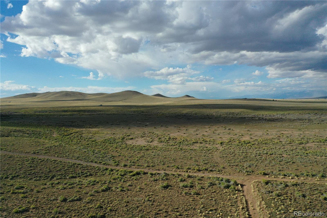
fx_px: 254
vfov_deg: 46.4
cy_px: 109
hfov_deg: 65.5
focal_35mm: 28
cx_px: 164
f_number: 2.8
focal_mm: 10.26
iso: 400
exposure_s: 1/8000
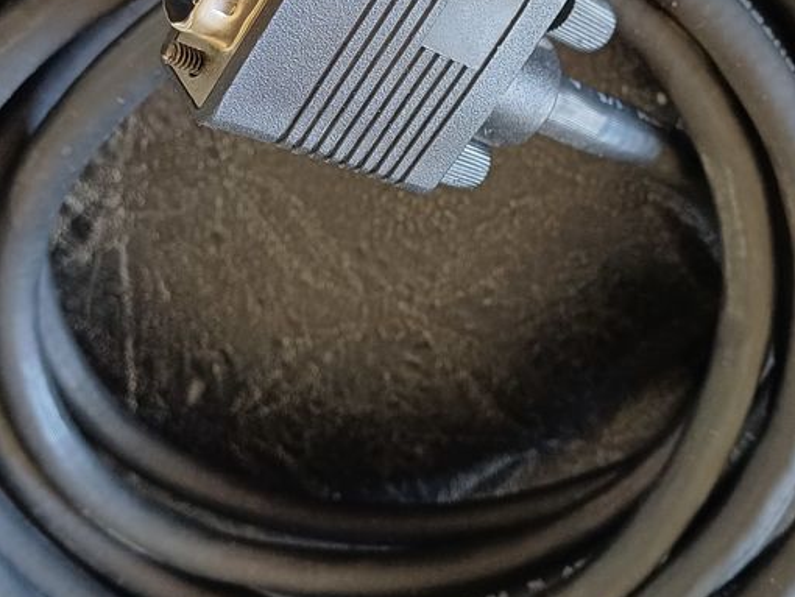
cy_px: 203
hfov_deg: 38.7
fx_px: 1126
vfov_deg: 29.5
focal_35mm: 49
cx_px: 479
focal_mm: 4.65
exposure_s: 1/25
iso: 640
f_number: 1.8
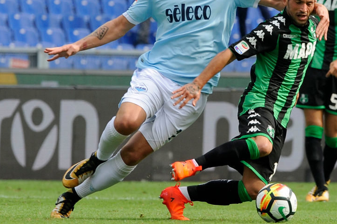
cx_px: 209
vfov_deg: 2.4
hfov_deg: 3.7
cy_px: 67
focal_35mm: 565
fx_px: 5284
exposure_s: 1/800
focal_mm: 400
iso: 640
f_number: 6.3
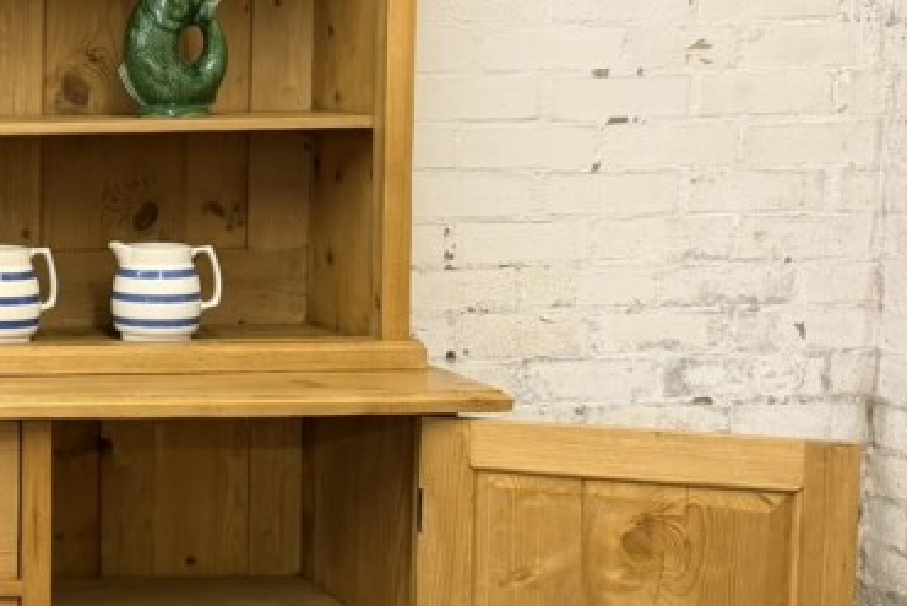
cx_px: -468
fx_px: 2041
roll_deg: +1.8
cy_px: 243
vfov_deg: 16.9
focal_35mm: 81
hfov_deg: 21.0
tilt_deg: -6.8
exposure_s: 1/50
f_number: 1.78
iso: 200
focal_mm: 6.76
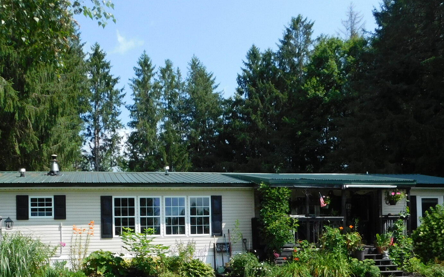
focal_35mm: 40
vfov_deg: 30.8
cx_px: 180
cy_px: 238
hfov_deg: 49.0
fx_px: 484
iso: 125
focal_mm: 4
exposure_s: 1/1250
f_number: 3
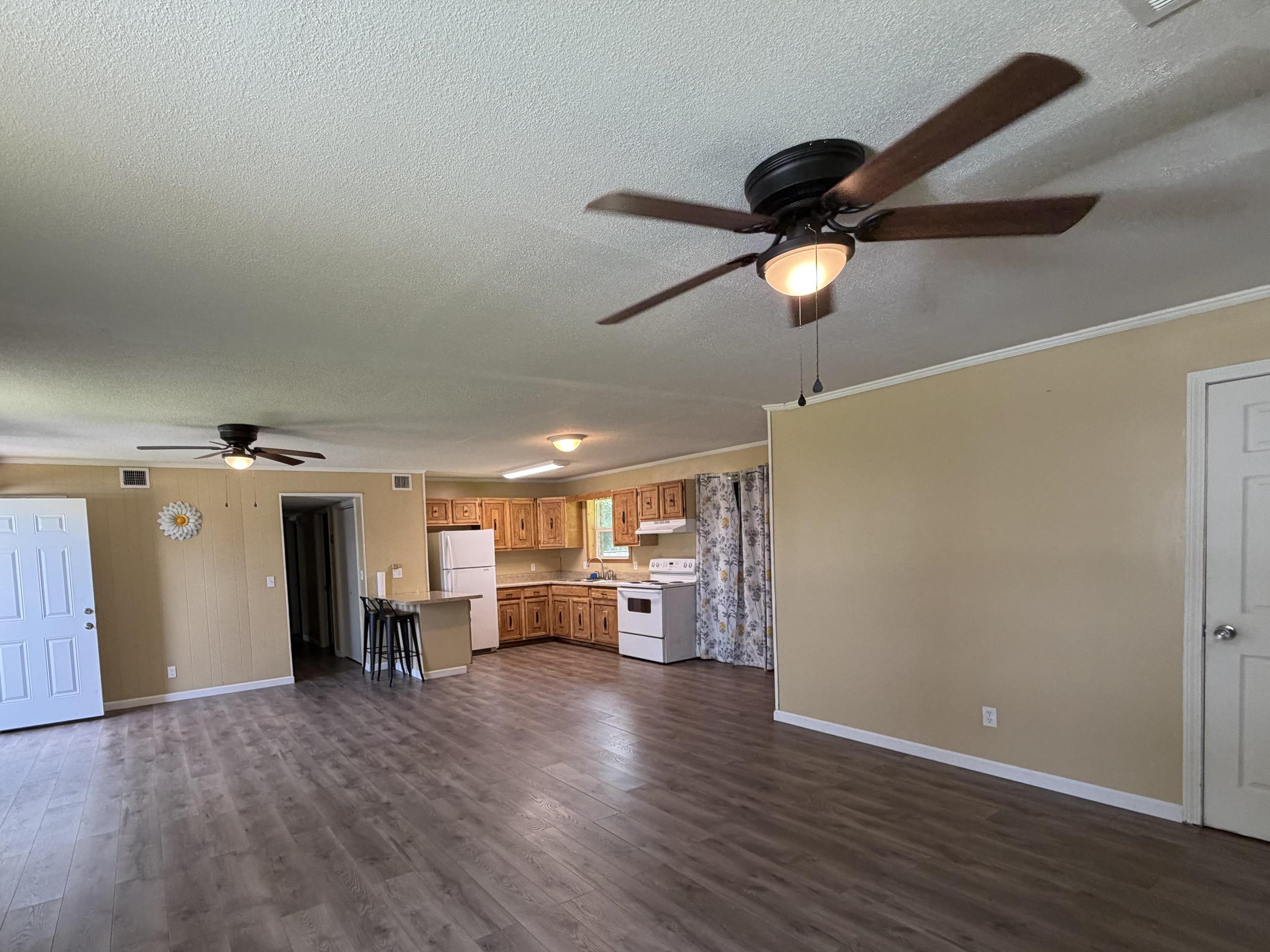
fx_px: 624
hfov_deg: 90.1
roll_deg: +3.0
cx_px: 523
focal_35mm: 17
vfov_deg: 73.8
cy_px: 576
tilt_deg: -1.6
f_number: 2.2
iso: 250
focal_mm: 2.22
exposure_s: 1/120
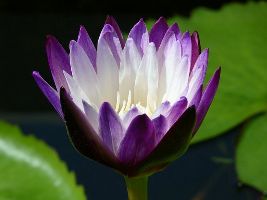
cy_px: 100
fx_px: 3170
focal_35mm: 411
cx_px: 134
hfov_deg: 4.8
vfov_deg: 3.6
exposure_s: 1/320
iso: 80
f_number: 5.6
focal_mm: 74
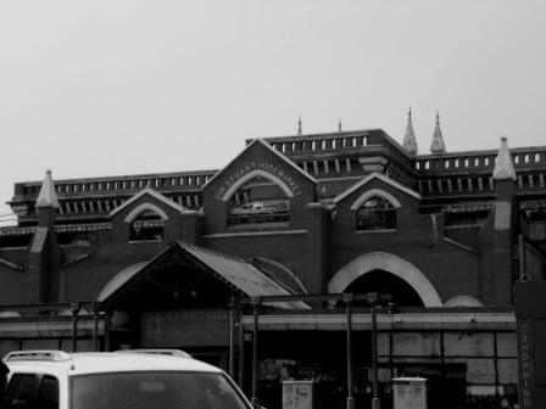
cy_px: 204
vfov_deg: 19.6
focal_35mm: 75
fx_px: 1183
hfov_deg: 26.0
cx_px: 273
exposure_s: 1/355
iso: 64
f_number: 5.6
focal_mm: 13.4
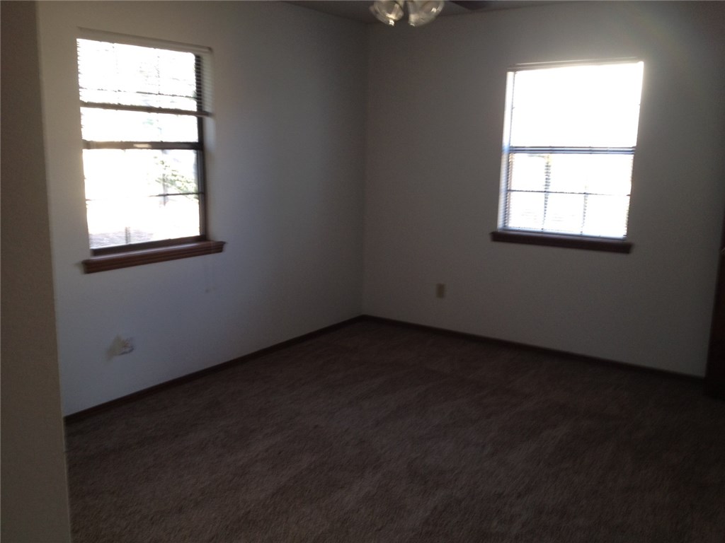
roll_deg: +0.5
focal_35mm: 35
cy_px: 272
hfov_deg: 52.6
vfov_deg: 40.7
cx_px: 362
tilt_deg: -15.1
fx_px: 733
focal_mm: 4.28
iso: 50
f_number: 2.4
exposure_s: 1/20
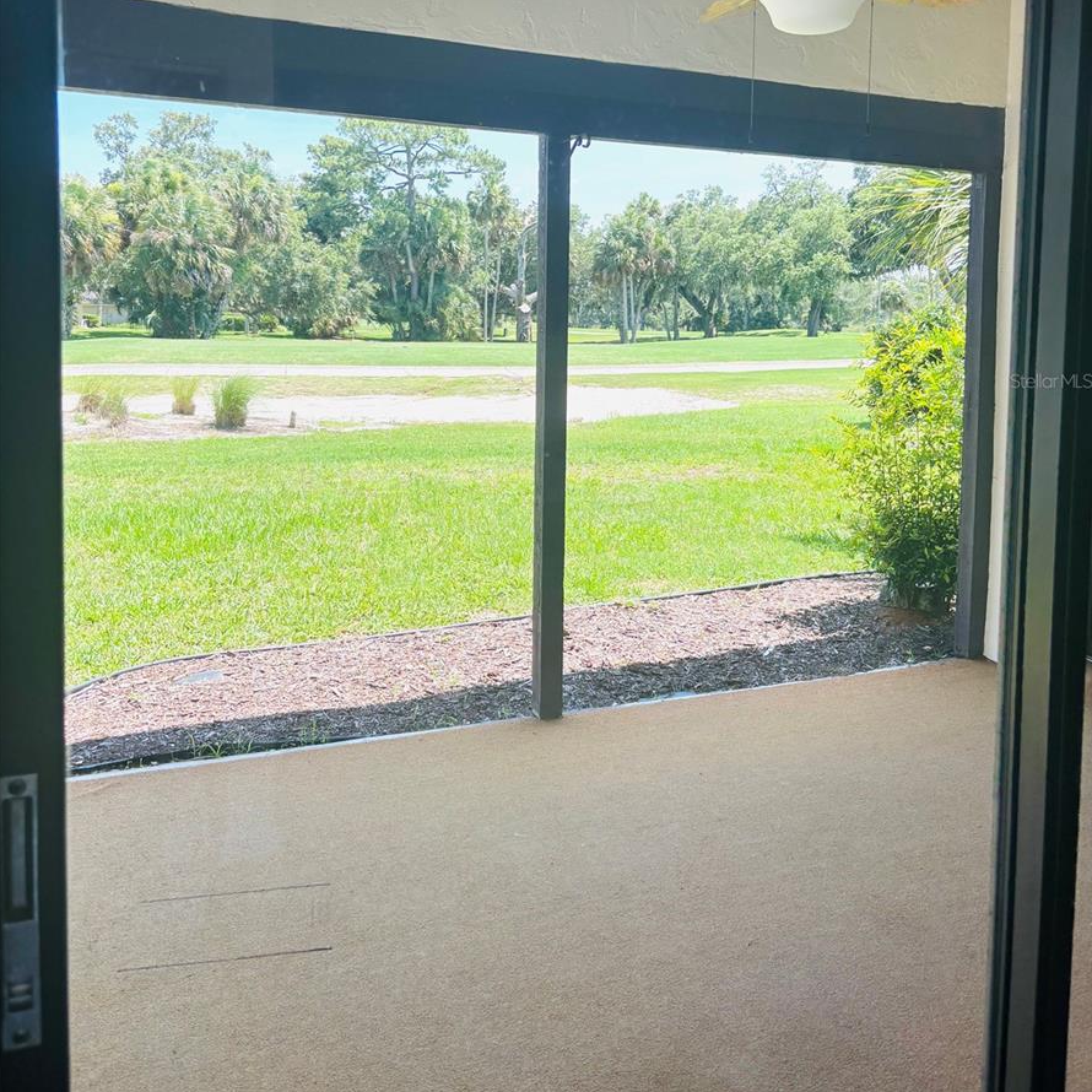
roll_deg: -1.5
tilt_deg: -4.9
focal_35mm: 31
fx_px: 1106
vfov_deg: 51.7
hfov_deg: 52.5
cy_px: 380
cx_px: 545
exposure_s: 1/1007
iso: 50
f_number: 1.6
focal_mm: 5.96
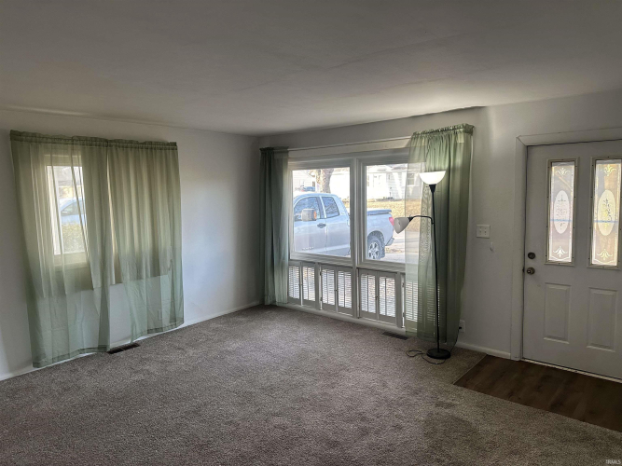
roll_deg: +2.4
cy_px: 233
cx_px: 311
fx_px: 431
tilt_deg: -5.9
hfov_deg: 71.6
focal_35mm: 24
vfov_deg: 56.8
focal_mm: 6.86
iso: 160
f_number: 1.78
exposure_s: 1/121
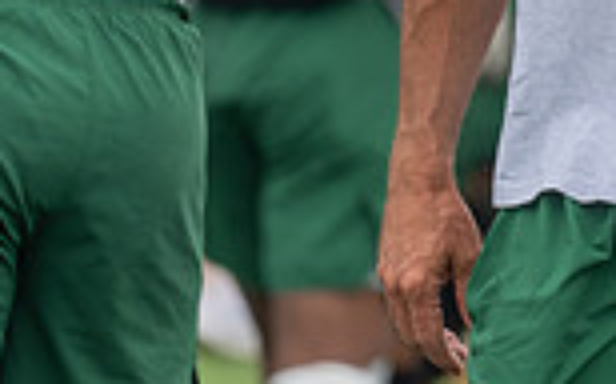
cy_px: -334
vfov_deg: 1.7
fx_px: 12901
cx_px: 696
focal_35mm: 769
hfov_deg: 2.7
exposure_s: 1/1250
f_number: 3.5
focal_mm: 200
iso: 200
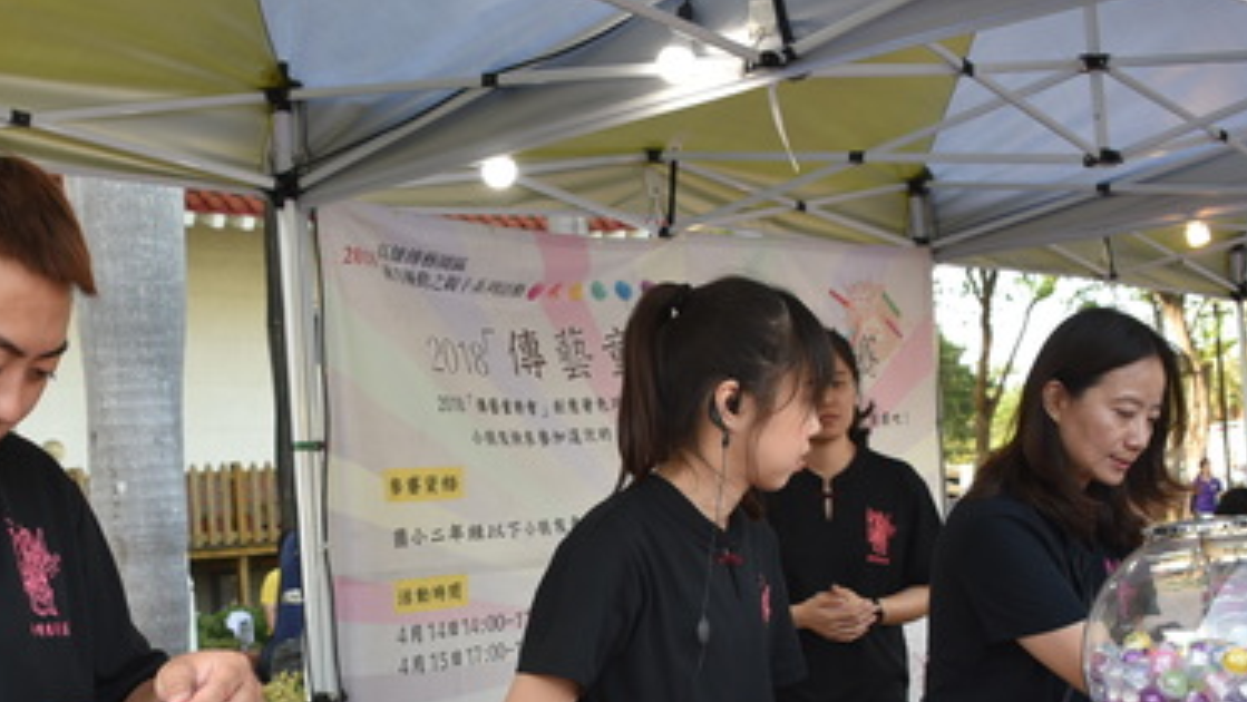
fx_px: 1819
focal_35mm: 55
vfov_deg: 21.7
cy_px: 500
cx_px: 515
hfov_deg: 37.7
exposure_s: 1/160
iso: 400
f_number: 6.3
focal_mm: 28
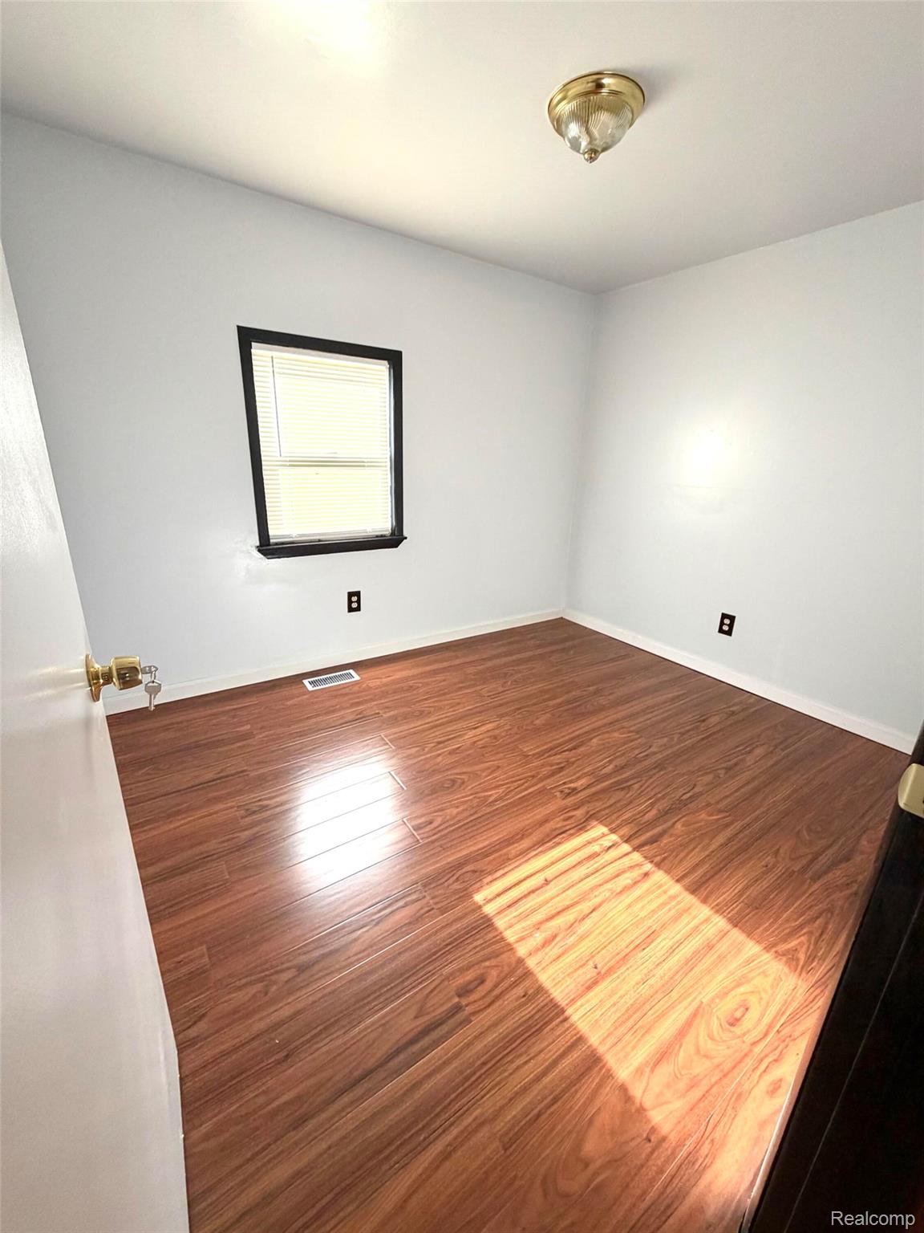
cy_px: 616
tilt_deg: -17.3
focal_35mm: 14
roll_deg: -1.6
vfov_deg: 102.1
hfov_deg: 85.7
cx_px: 462
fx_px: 498
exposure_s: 1/121
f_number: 2.2
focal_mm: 2.22
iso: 200
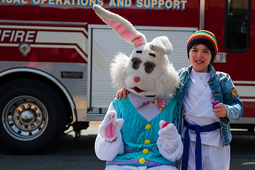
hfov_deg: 26.3
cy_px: 106
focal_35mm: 77
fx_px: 545
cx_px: 154
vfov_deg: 17.7
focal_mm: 56
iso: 200
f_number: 4
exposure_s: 1/3200
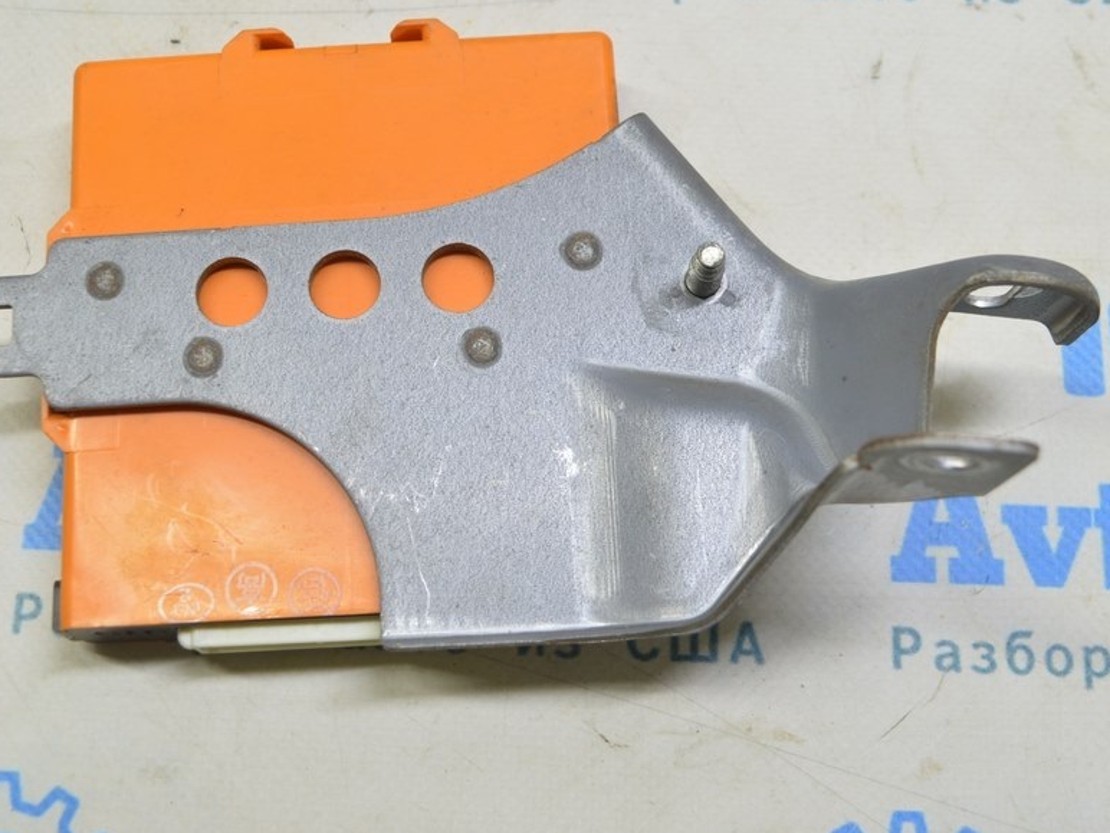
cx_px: 443
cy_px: 347
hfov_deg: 36.9
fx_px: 1656
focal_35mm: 52
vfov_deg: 28.2
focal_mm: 27
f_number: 5.6
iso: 400
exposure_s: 1/20
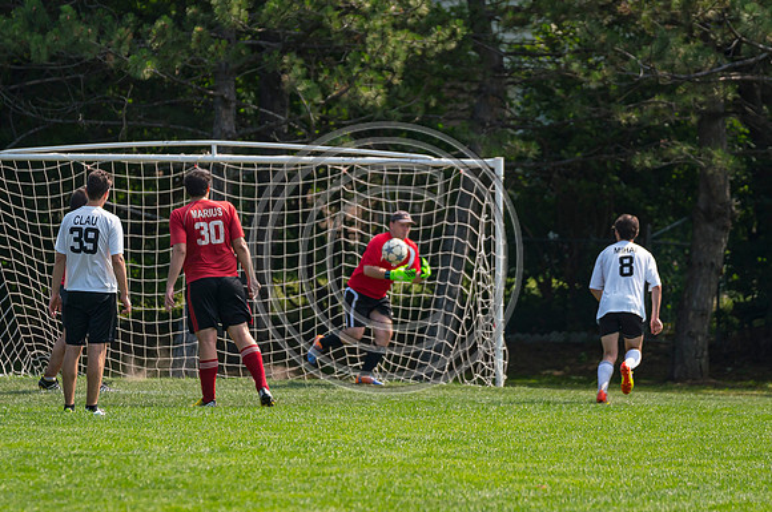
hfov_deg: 5.0
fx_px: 8899
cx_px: 381
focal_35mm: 416
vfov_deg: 3.3
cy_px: 241
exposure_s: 1/5000
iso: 400
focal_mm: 200
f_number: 2.8
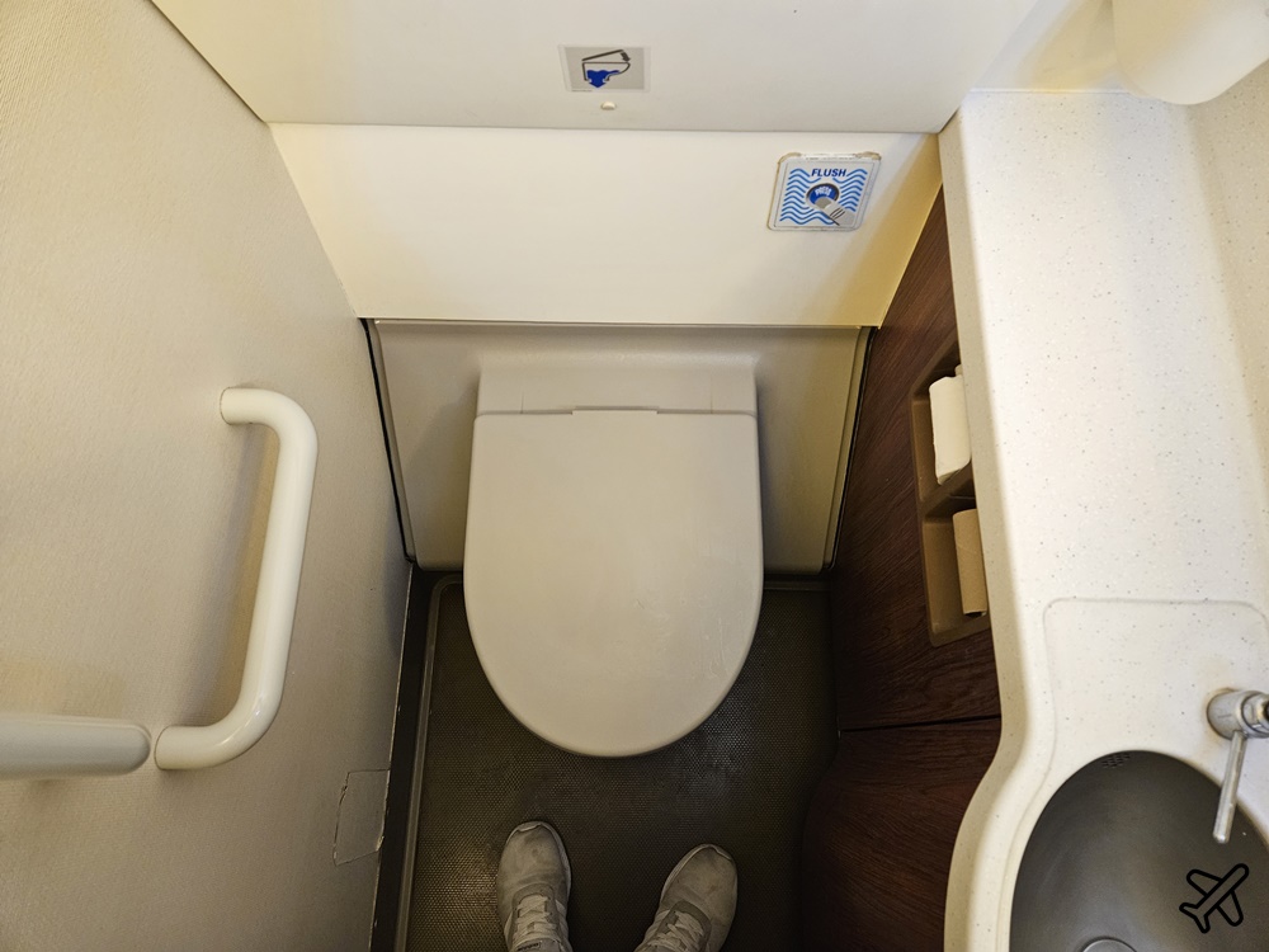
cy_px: 476
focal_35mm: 23
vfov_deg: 58.9
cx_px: 634
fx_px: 843
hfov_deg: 73.9
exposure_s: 1/24
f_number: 1.8
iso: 800
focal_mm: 5.4
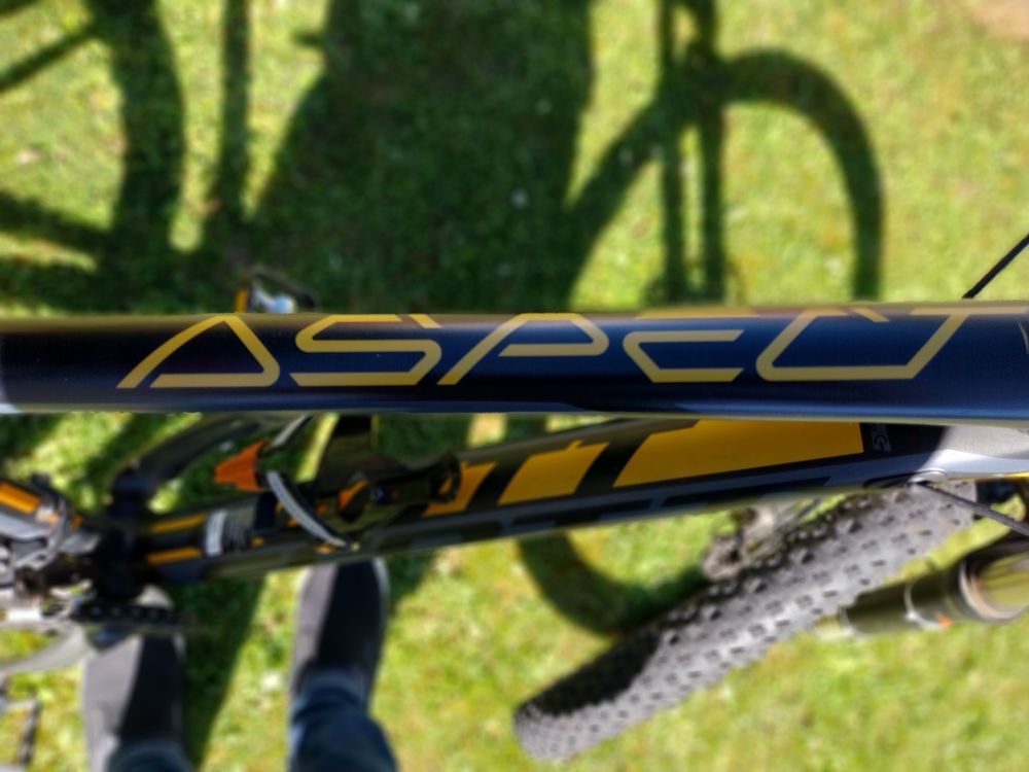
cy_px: 386
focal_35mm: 26
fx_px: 773
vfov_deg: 53.1
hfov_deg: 67.3
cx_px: 514
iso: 25
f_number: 1.8
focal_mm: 4
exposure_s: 1/193
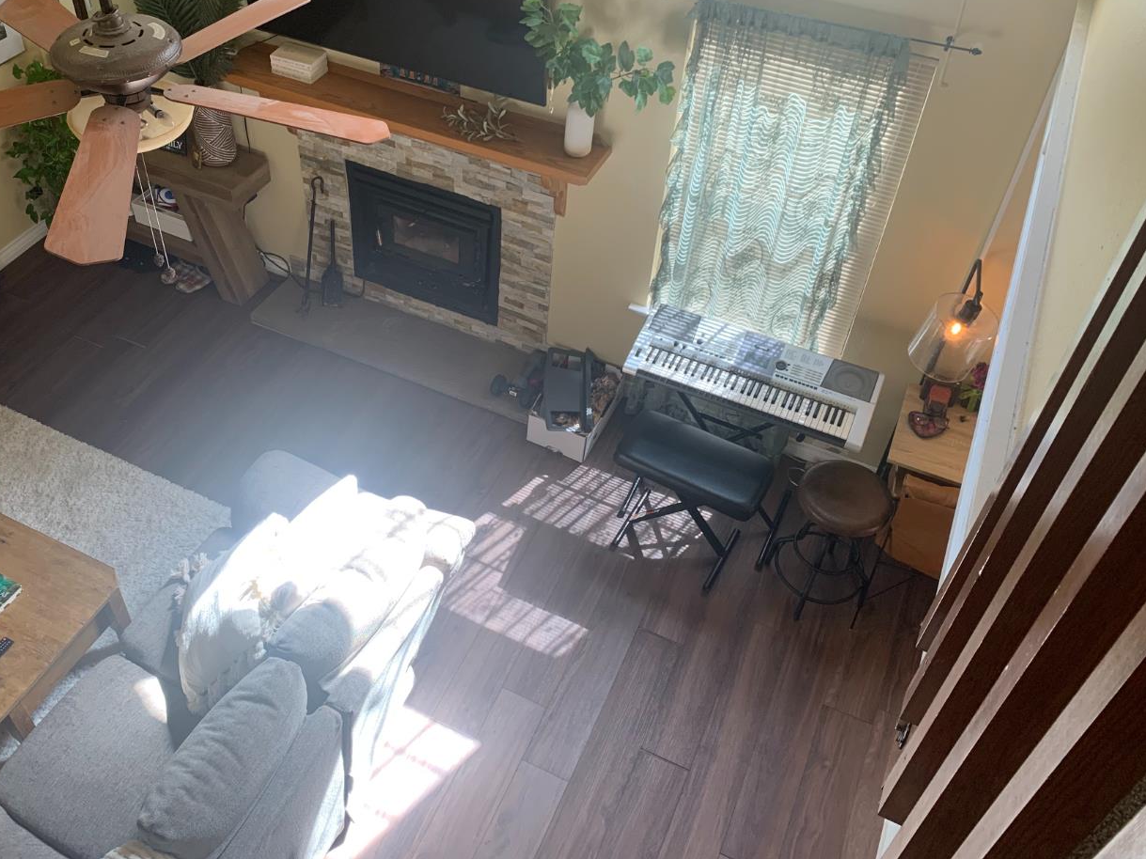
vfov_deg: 44.0
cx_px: 486
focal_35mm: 32
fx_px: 1059
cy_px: 351
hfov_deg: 56.6
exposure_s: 1/121
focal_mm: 4.25
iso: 80
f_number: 1.8
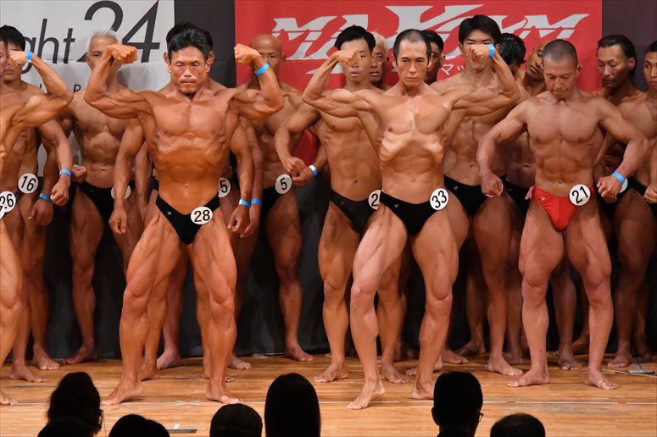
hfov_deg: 7.2
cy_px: 218
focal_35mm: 285
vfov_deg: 4.8
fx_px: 5199
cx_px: 328
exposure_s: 1/400
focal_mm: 190
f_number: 5.6
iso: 9000
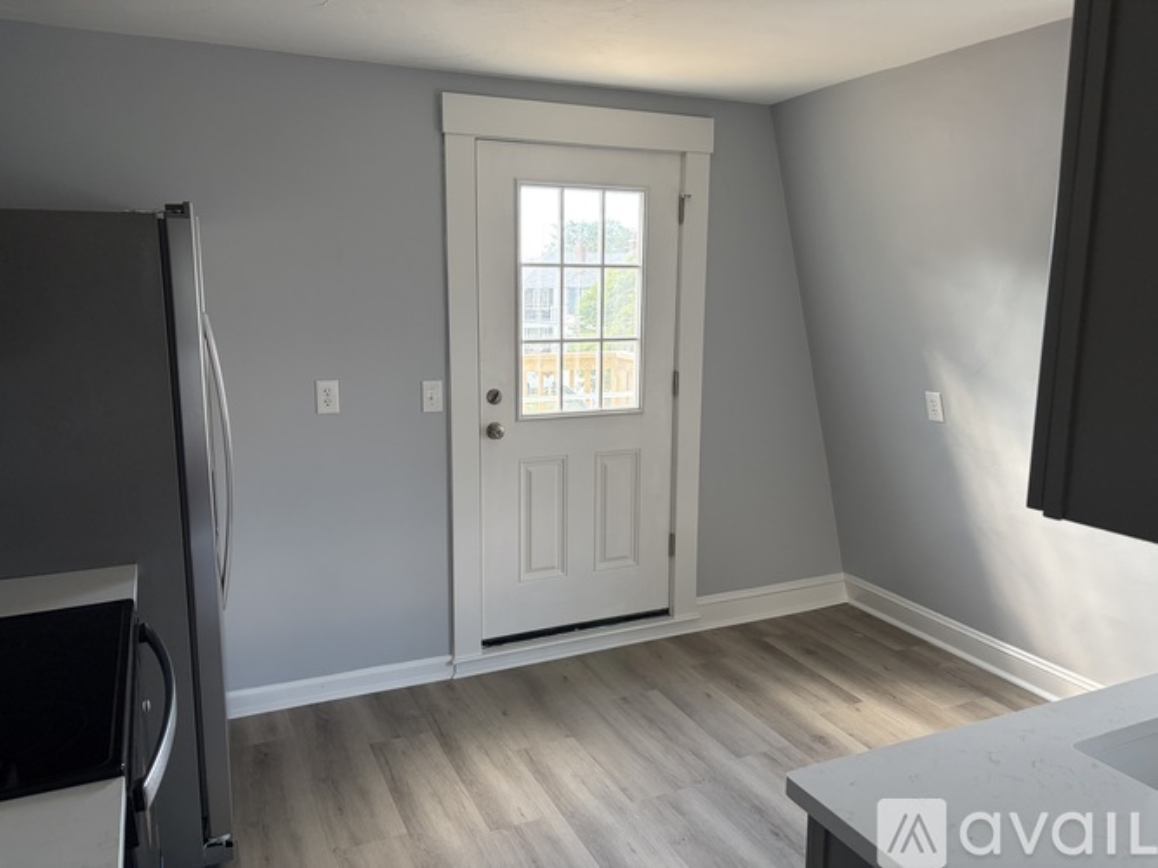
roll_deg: -1.0
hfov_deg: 67.3
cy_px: 434
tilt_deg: -8.2
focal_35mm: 26
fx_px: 870
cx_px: 579
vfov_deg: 53.0
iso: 125
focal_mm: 5.96
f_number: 1.6
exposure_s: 1/81
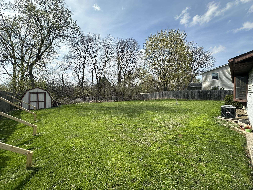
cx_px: 126
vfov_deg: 85.7
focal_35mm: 14
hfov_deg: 102.1
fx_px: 102
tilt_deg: -1.4
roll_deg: -0.2
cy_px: 95
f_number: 2.2
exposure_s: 1/1350
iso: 50
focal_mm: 2.22
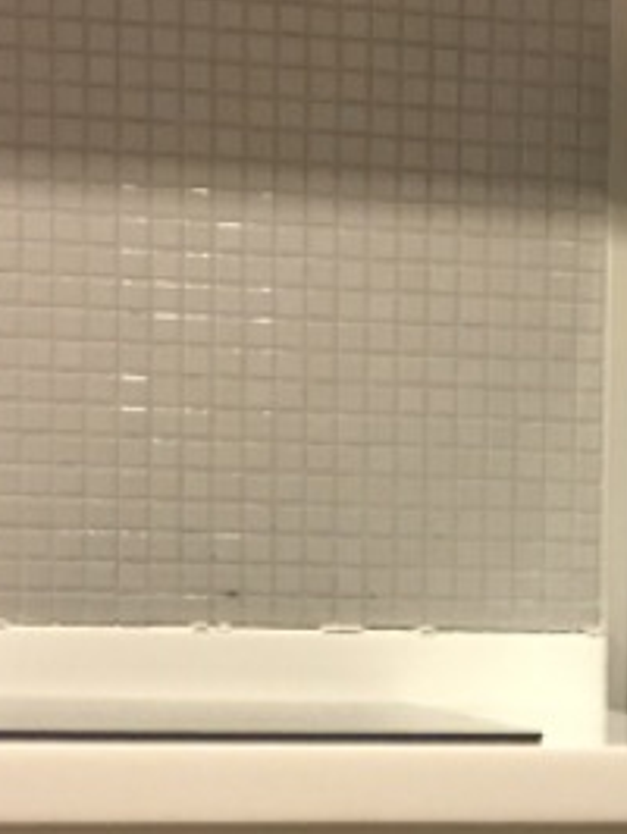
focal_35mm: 109
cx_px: 680
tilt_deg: -5.1
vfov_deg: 17.6
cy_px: 853
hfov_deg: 13.4
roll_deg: -1.9
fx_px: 2628
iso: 125
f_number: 2.2
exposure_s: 1/8
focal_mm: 4.15
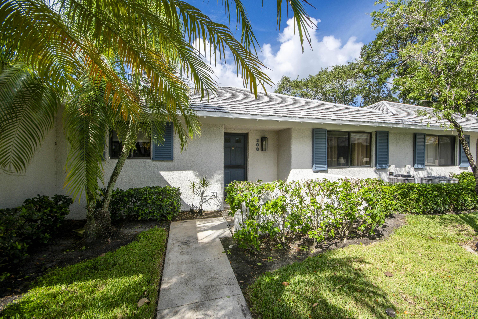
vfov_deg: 77.3
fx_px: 199
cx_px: 239
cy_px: 160
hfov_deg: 100.4
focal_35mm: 15
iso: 100
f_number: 8
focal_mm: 10
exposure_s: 1/320
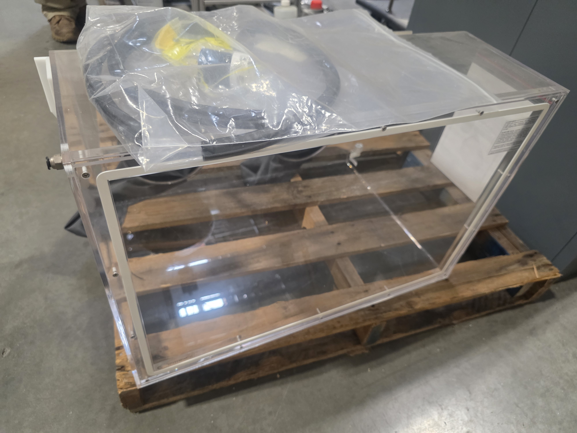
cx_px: 288
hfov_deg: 73.9
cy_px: 216
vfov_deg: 58.9
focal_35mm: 23
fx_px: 383
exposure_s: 1/120
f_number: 1.7
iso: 640
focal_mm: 6.3
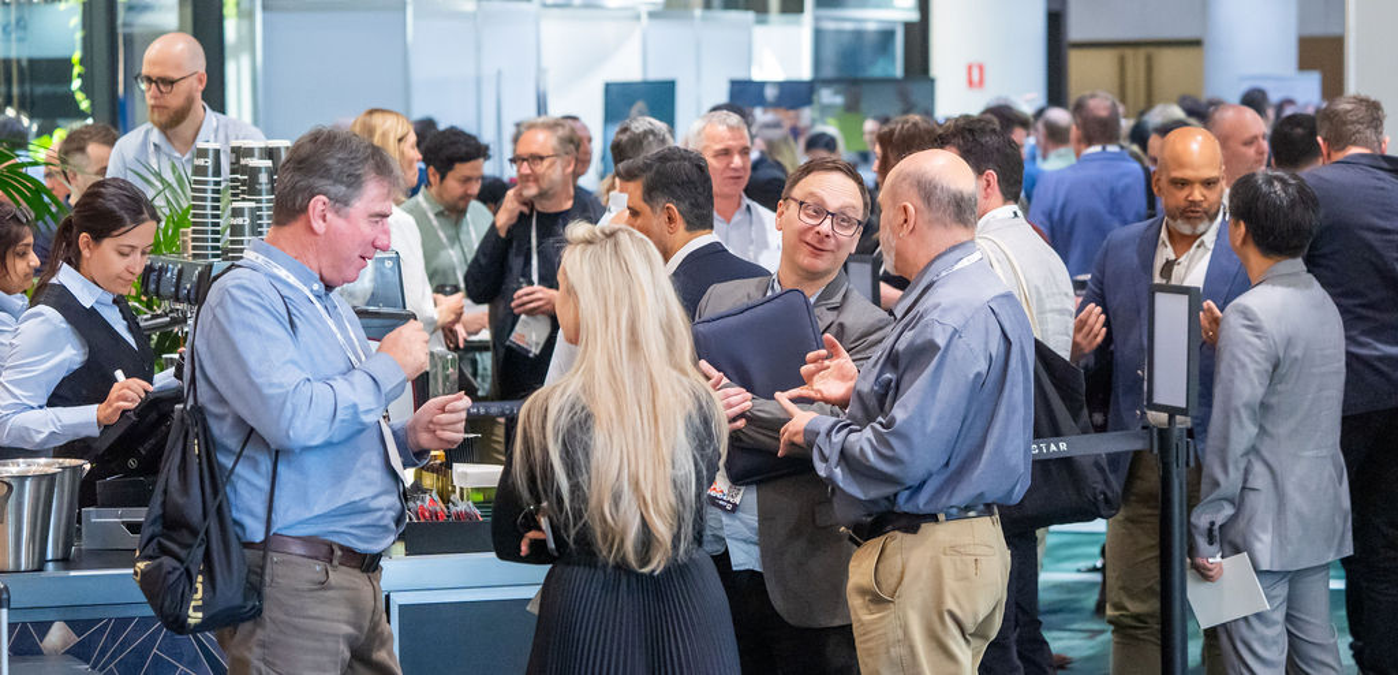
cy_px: 361
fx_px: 4354
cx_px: 699
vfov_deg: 8.9
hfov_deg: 18.2
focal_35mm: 121
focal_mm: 111
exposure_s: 1/250
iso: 8000
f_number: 4.5
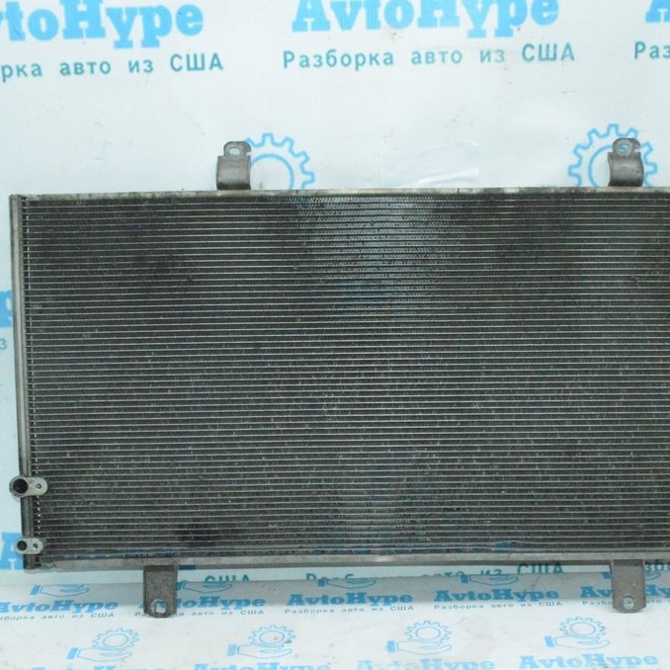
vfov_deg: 34.0
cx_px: 359
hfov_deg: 34.0
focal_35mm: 50
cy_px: 335
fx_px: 1095
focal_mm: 26
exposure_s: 1/200
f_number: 16
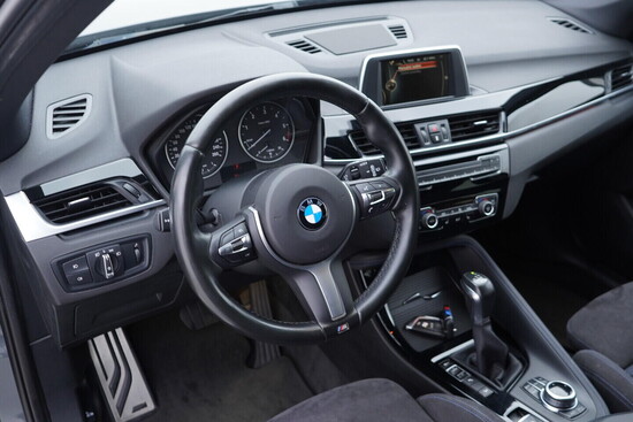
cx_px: 316
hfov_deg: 53.1
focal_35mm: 36
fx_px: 633
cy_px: 211
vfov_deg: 36.9
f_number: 2.8
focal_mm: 24
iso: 250
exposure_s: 1/40
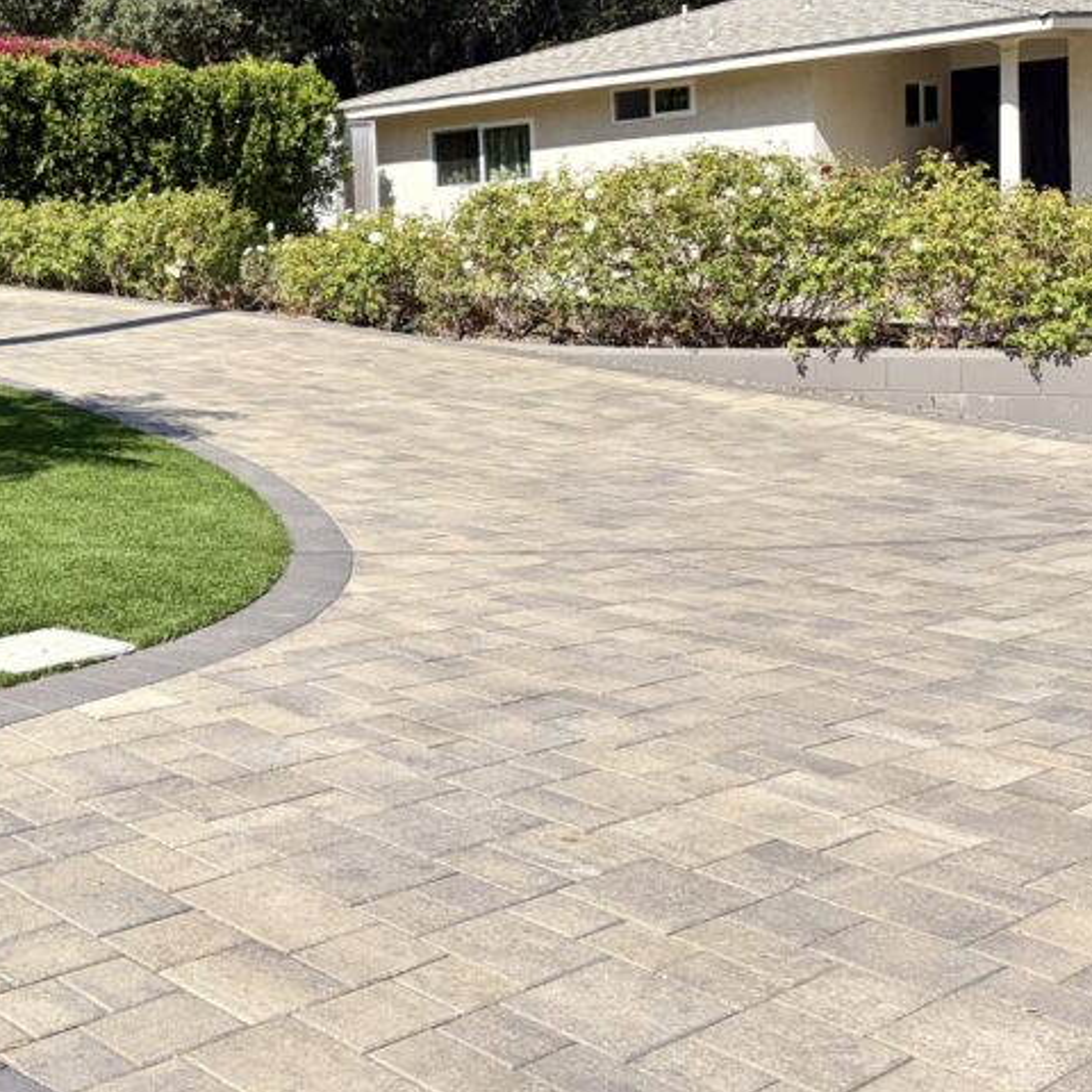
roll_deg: +5.1
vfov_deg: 34.5
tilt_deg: -6.0
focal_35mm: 49
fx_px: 1749
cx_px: -59
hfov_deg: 31.4
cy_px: 419
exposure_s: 1/2538
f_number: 1.6
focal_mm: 5.96
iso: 50
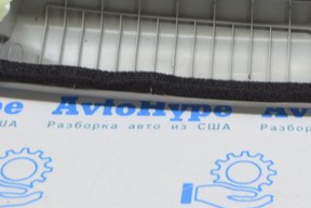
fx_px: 1106
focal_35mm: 128
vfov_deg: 10.5
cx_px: 328
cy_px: -61
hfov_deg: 15.6
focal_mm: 24
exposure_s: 1/20
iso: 400
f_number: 5.6
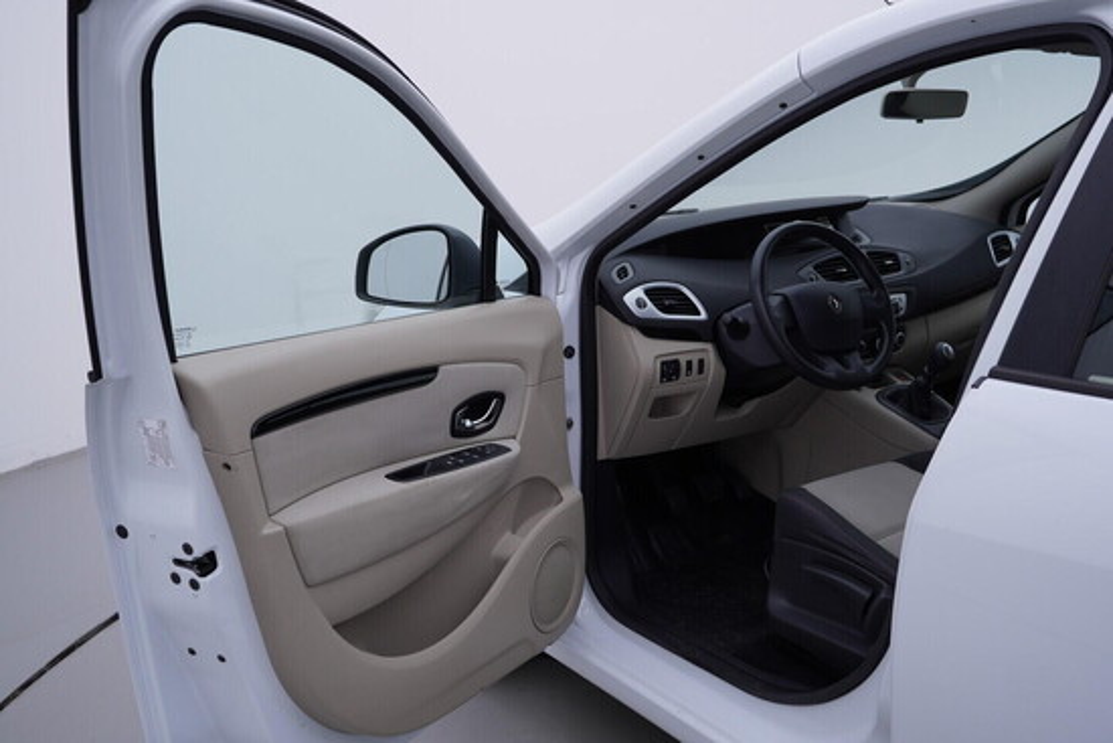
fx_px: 1113
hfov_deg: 53.1
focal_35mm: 36
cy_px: 372
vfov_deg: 36.9
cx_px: 556
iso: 125
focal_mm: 24
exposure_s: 1/80
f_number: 4.5
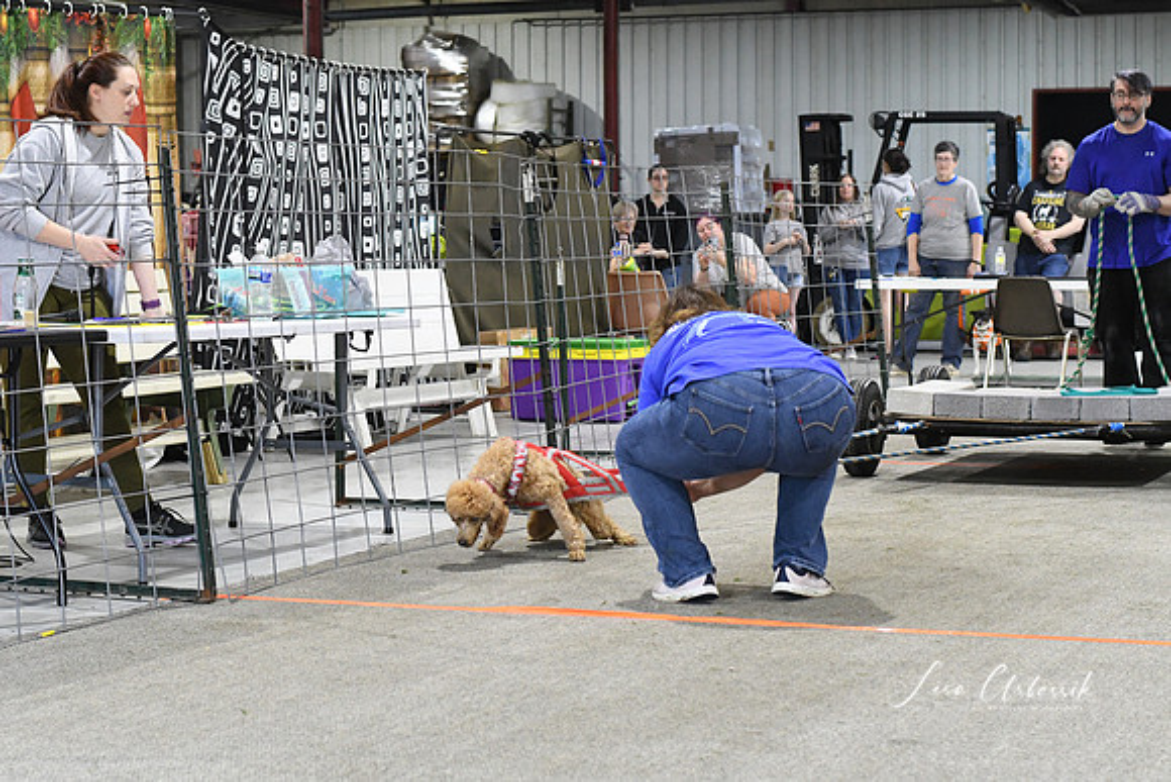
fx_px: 2440
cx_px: 586
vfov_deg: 18.2
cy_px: 391
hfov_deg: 27.0
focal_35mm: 75
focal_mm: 50
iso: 5000
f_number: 4.5
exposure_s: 1/320
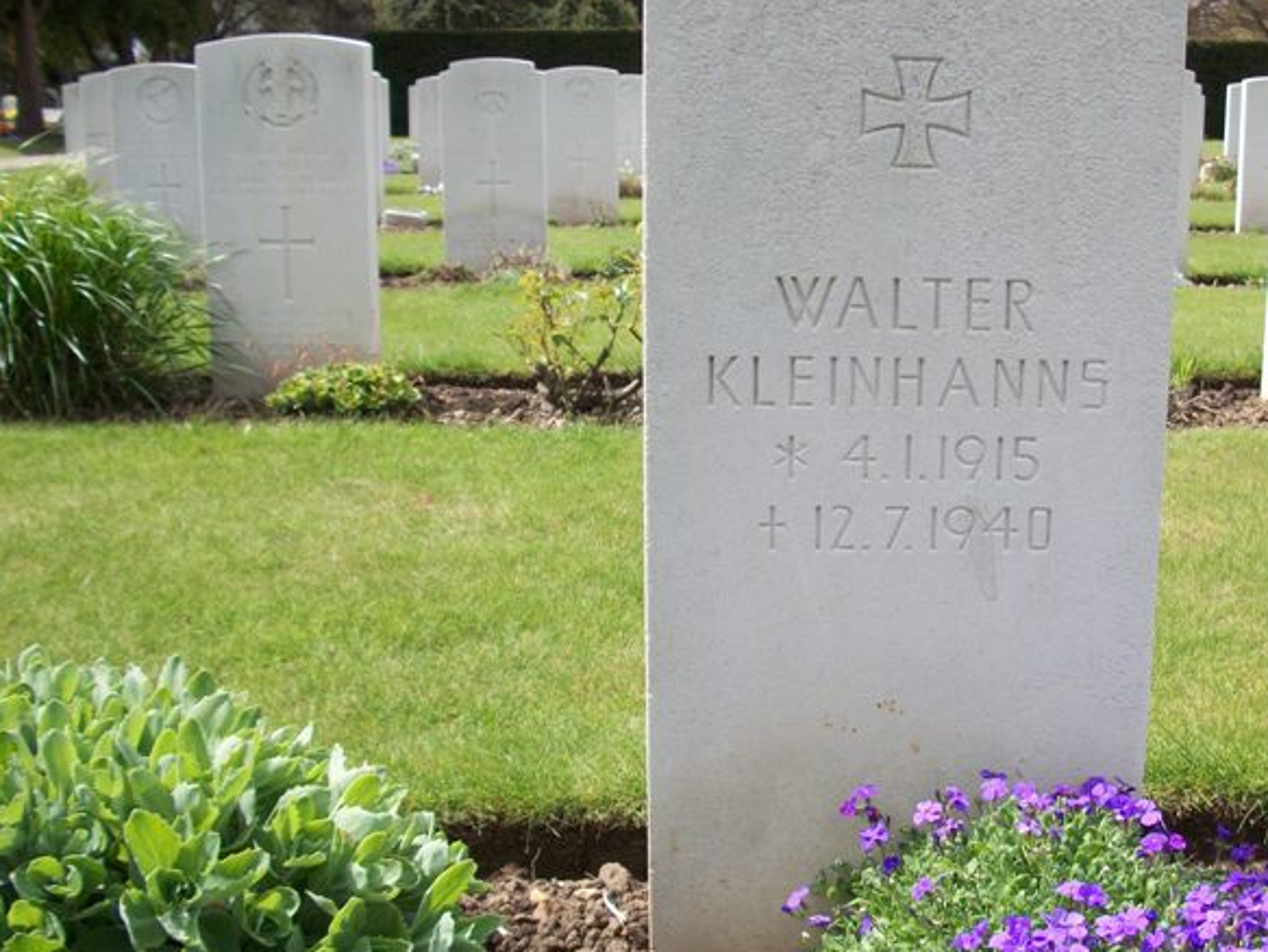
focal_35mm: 48
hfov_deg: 39.1
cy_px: 543
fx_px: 1759
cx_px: 850
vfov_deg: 30.3
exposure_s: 1/640
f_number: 3.1
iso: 80
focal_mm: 6.3
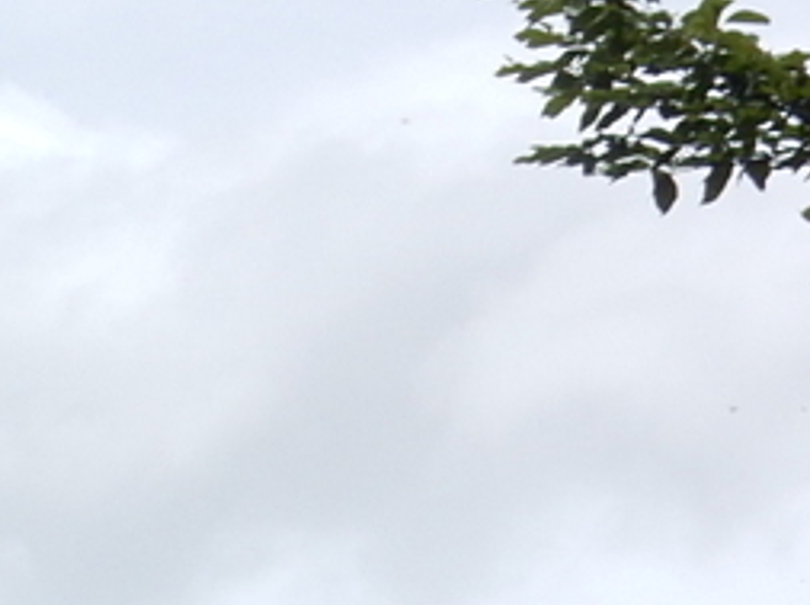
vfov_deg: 5.2
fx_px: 6659
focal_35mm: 285
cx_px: -1031
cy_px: 842
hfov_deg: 6.7
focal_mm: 10.7
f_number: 4.5
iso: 125
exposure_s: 1/1600
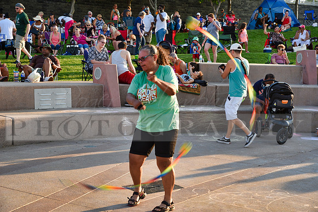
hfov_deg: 32.4
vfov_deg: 21.9
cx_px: 159
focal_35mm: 62
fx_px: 548
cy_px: 106
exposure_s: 1/160
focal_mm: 62
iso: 200
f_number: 6.3
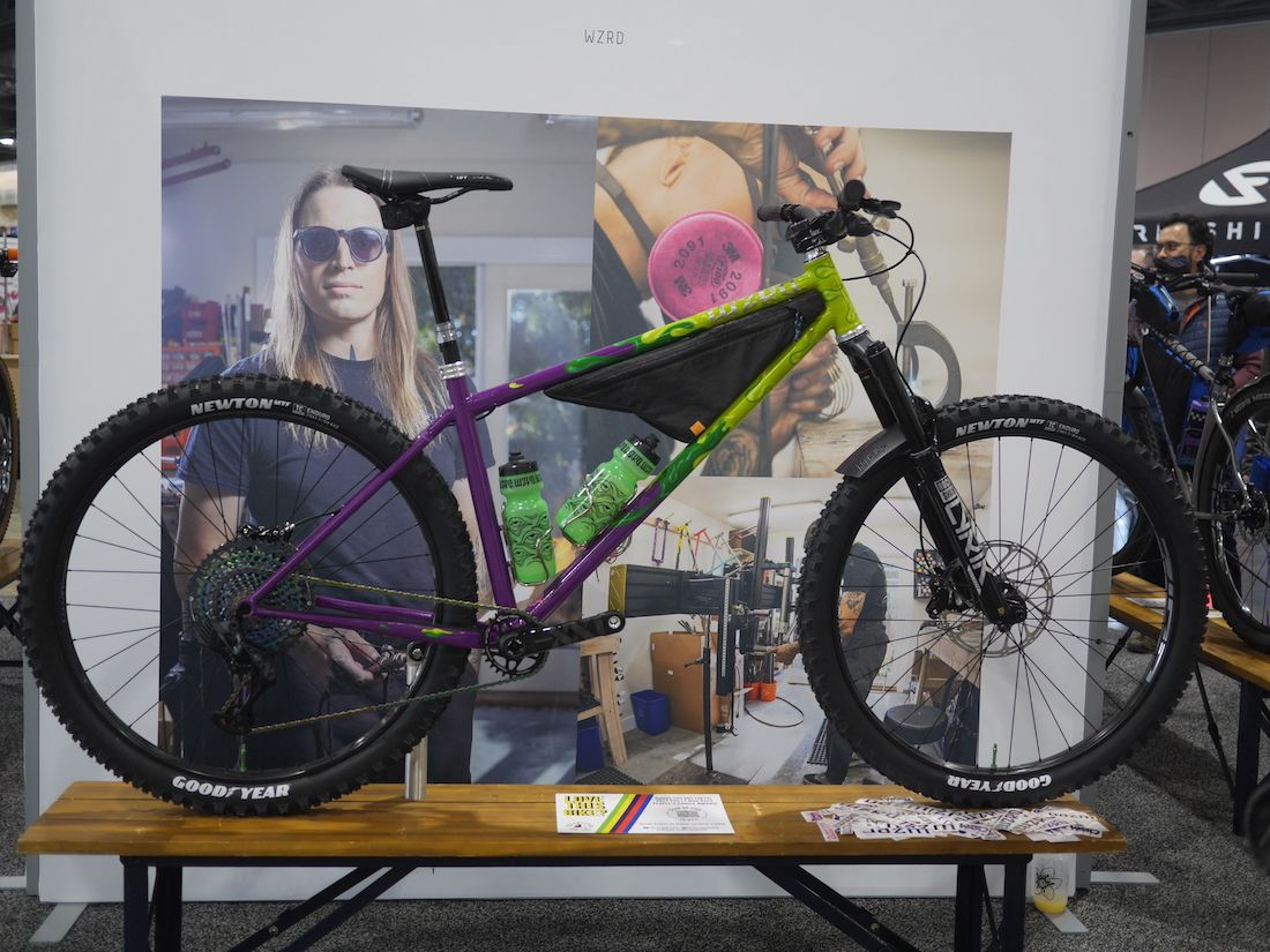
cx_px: 635
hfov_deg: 46.8
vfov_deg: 36.0
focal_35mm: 40
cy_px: 476
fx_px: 1468
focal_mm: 20
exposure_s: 1/60
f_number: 1.7
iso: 250
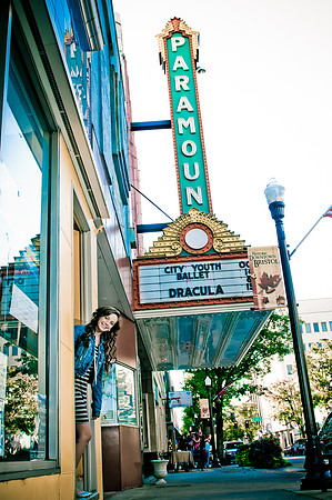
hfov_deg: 36.8
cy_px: 250
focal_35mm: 36
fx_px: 499
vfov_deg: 53.2
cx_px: 166
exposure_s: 1/80
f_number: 4
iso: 200
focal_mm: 24
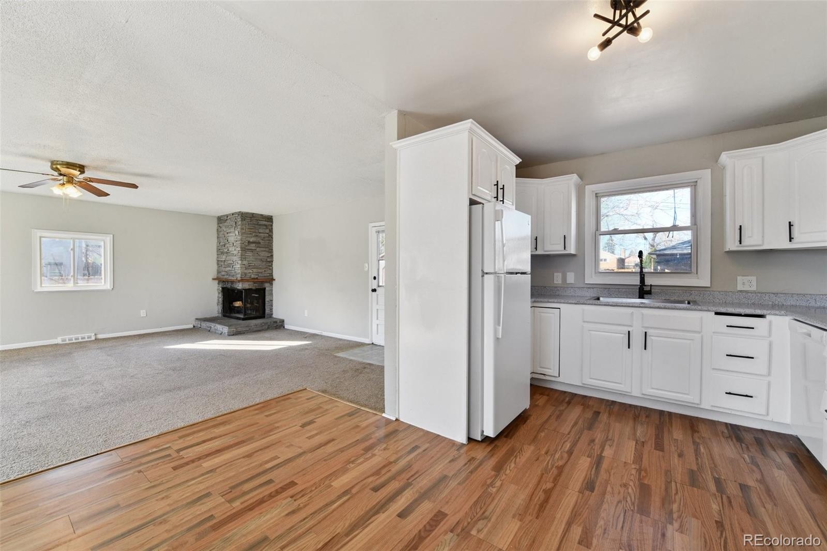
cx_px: 414
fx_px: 322
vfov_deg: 81.2
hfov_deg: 104.3
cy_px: 276
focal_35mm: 14
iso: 400
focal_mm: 14
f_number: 11
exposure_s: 1/15
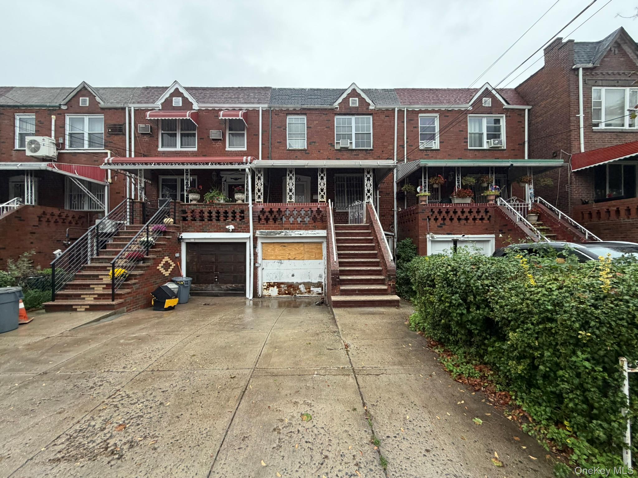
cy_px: 239
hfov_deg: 102.1
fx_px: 258
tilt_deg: +2.2
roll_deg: +1.0
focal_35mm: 14
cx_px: 319
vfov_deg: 85.7
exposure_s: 1/121
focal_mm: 2.22
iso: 200
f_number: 2.2
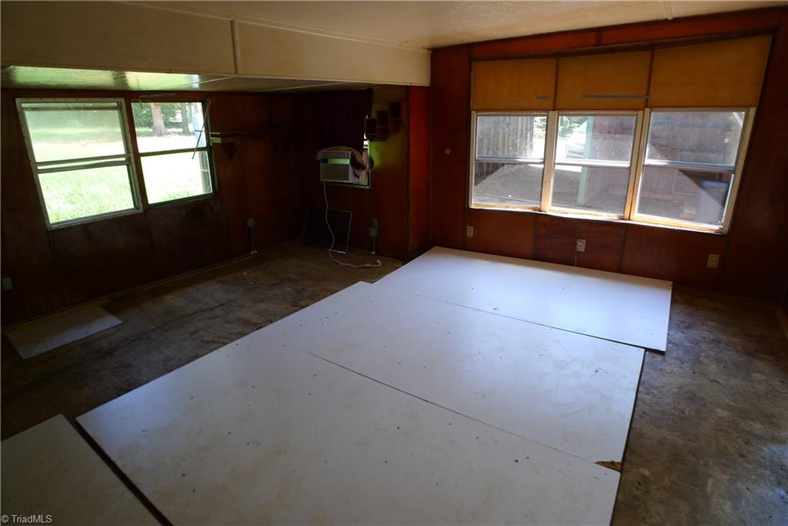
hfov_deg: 73.7
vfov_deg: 53.1
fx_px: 525
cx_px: 394
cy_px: 263
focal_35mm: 24
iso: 80
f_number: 2
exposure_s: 1/100
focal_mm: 5.1
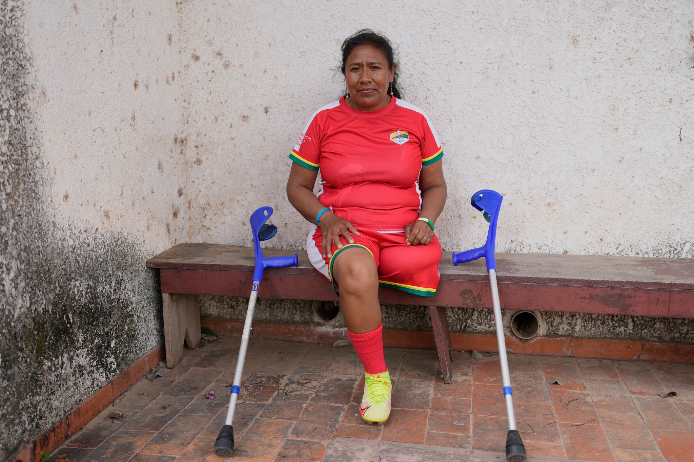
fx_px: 675
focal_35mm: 35
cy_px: 231
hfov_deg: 54.4
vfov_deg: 37.8
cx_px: 347
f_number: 2.2
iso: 100
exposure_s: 1/320
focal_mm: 35
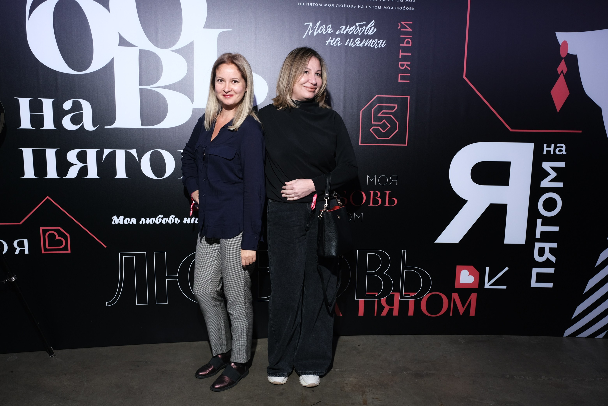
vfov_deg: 49.6
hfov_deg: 69.4
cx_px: 304
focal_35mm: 26
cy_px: 203
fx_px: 439
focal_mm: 17.6
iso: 400
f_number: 4
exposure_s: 1/125
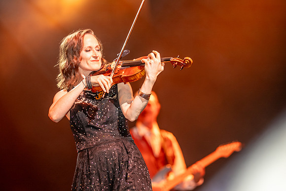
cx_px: 143
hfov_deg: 15.2
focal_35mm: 135
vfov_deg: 10.2
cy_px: 96
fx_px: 1073
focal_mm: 135
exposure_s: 1/250
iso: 250
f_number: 1.8
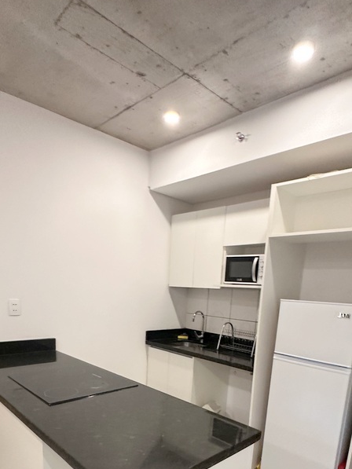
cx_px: 176
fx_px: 325
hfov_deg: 56.8
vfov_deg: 66.9
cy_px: 354
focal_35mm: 24
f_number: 2.2
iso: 320
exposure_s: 1/50
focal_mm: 2.22
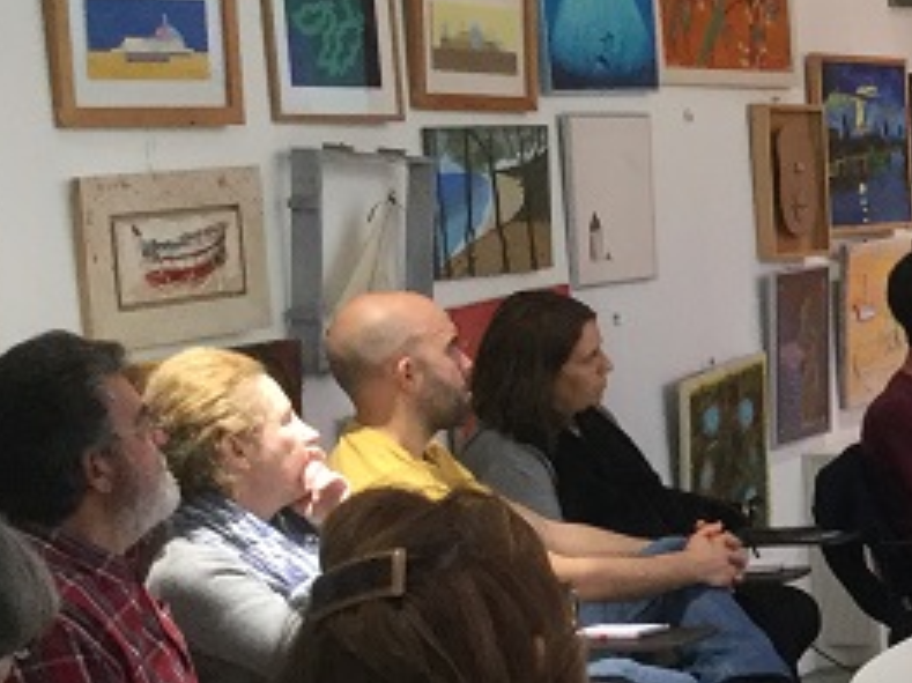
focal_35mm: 106
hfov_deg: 16.8
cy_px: 581
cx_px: 1370
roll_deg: +2.3
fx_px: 2791
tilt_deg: -11.7
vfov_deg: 13.9
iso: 50
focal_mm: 3.3
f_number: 2.4
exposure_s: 1/33
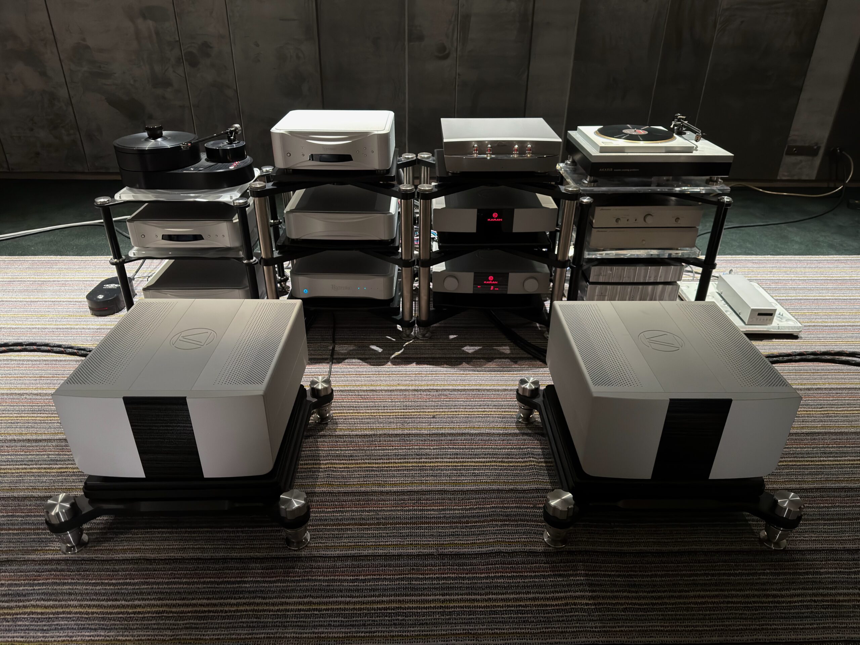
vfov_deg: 56.8
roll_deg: -0.1
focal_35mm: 24
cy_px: 322
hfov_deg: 71.6
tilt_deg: -29.0
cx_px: 430
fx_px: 596
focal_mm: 6.76
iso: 800
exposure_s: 1/27
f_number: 1.78
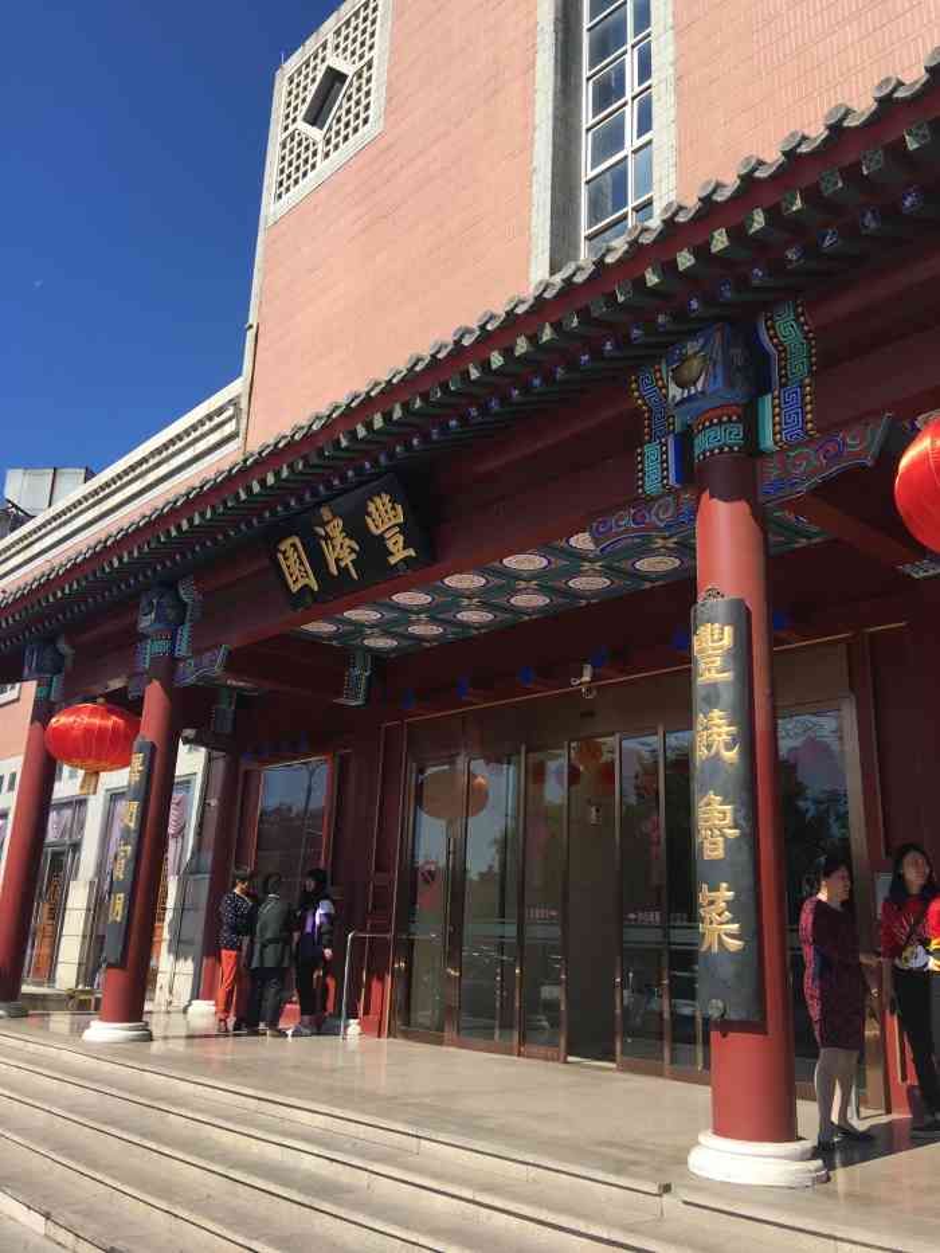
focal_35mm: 29
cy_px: 626
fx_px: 1050
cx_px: 470
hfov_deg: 48.2
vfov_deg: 61.7
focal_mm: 4.15
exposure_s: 1/1241
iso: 25
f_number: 2.2
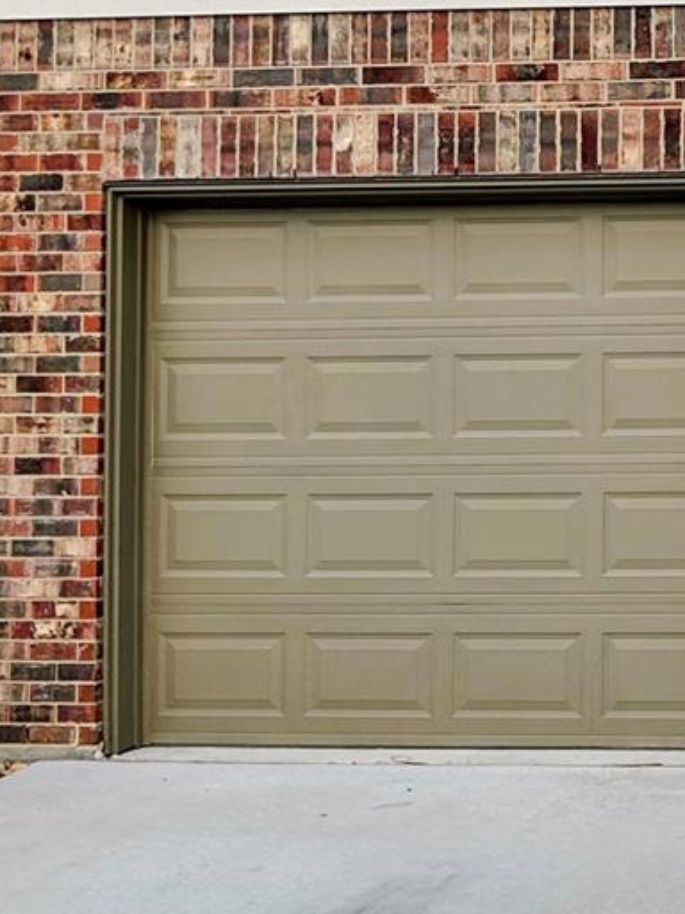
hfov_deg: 17.5
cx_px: 929
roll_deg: +0.9
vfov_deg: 24.9
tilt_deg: +3.4
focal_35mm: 78
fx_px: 2058
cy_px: 300
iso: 50
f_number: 1.5
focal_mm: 5.7
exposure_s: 1/1972
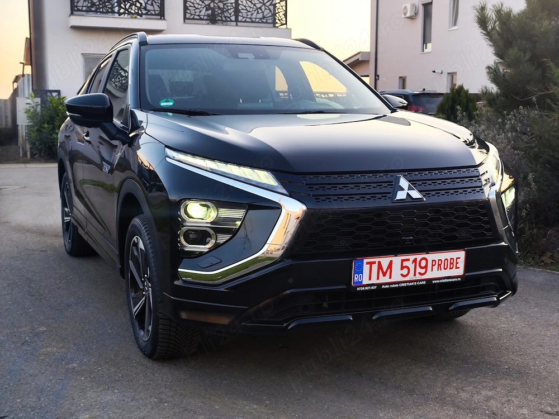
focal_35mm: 46
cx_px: 280
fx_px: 743
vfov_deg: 31.5
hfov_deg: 41.2
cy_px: 210
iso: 50
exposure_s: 1/155
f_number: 1.65
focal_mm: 6.19
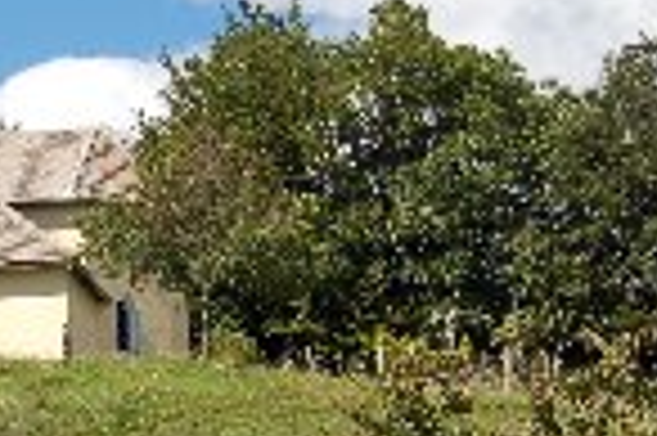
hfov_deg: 13.5
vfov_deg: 9.3
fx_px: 2680
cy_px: 200
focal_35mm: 147
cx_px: -191
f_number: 9
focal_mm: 32
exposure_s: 1/320
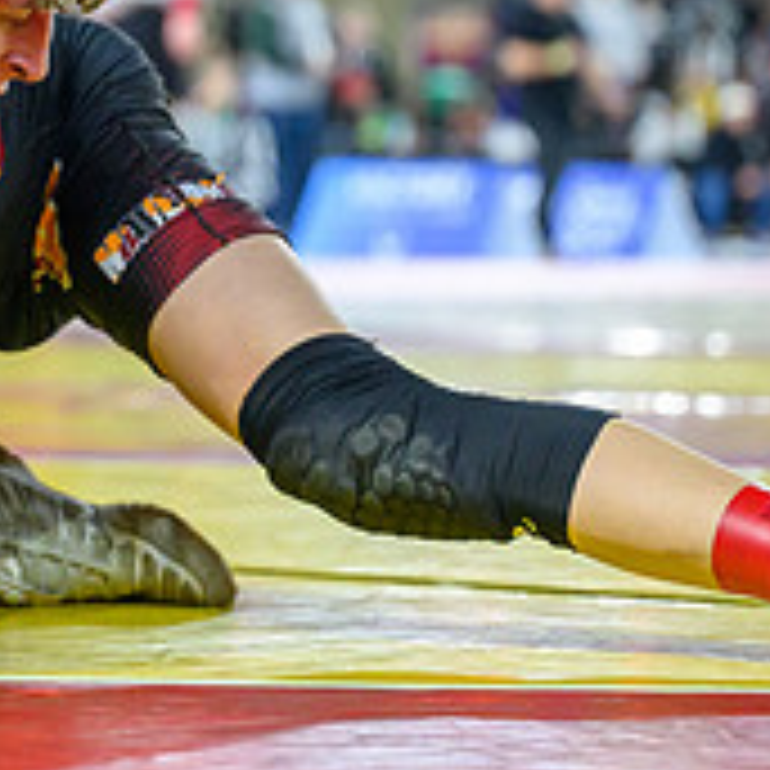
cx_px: -281
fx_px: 5713
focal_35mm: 227
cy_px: 151
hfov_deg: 7.6
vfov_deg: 7.7
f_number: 2.8
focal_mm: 70
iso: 2000
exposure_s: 1/800
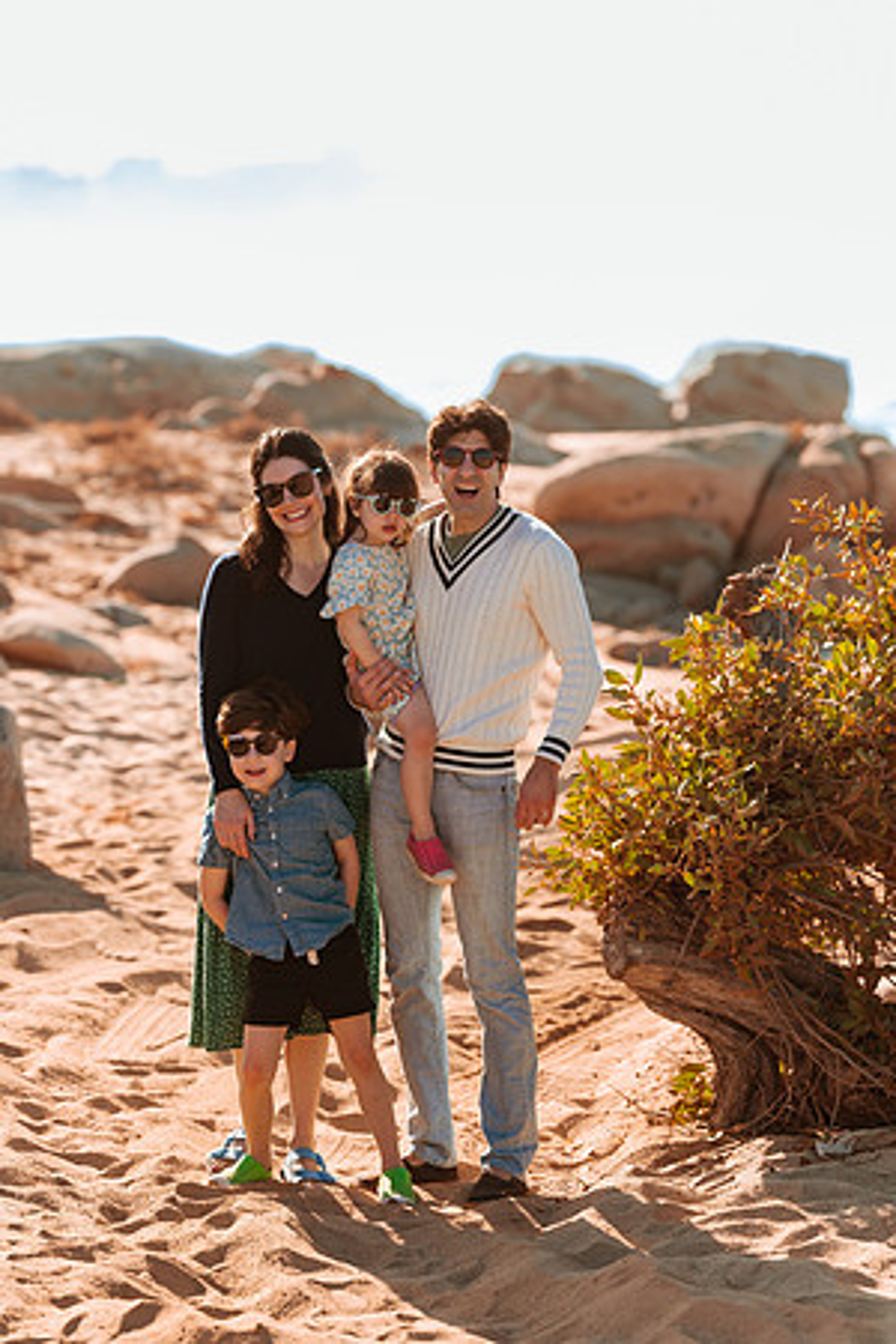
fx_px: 5040
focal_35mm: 135
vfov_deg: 15.2
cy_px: 672
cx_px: 448
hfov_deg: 10.2
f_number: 3.2
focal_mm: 135
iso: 50
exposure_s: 1/640
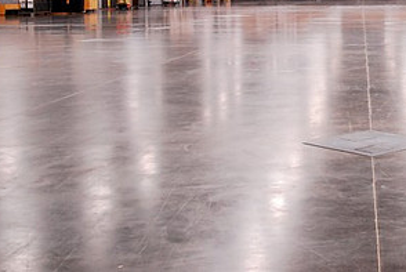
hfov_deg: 27.3
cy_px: 5
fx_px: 802
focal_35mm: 71
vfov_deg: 18.8
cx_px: 373
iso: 800
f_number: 4.8
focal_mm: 24
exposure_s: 1/45
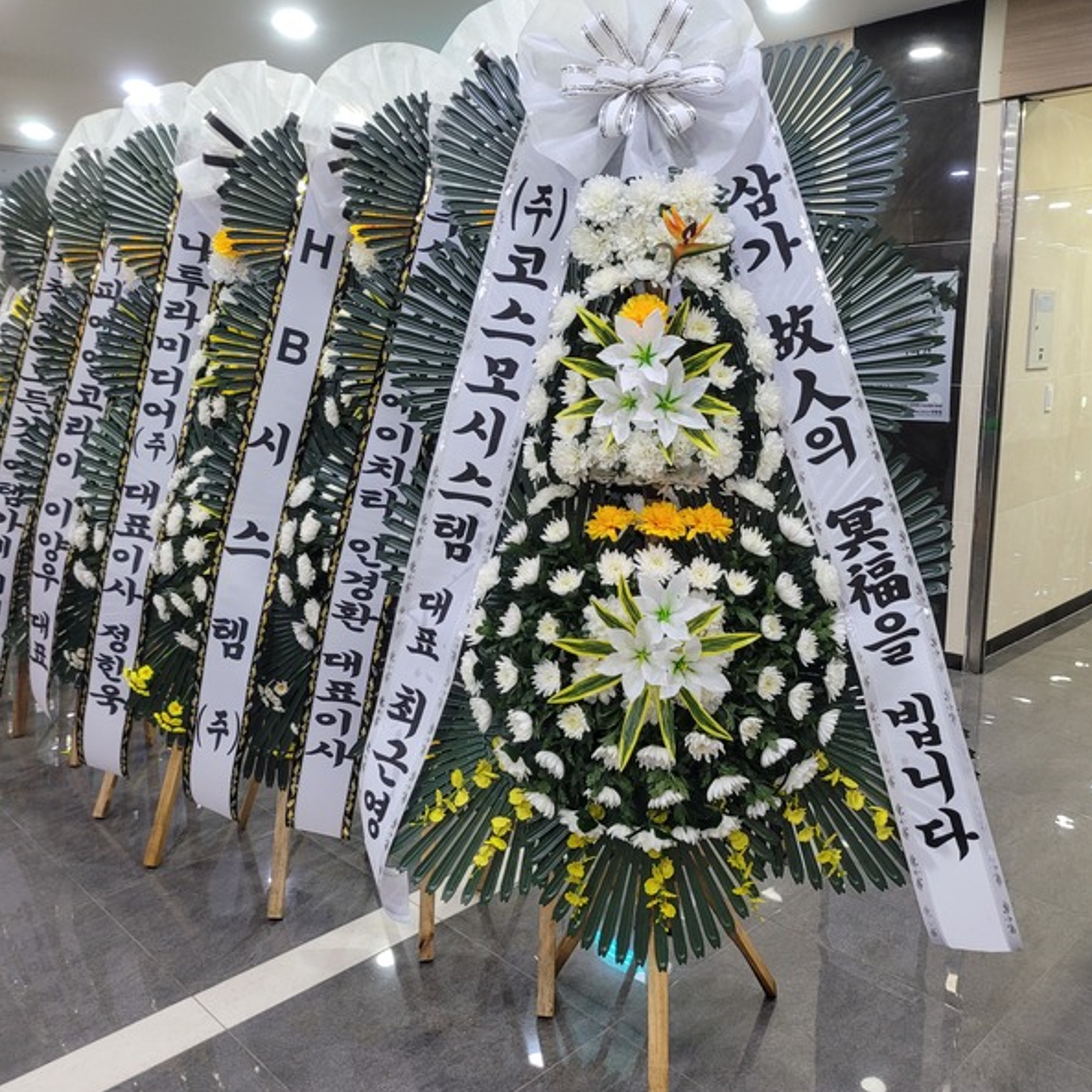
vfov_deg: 52.5
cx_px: 551
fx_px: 1106
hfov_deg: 52.5
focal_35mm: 31
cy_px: 523
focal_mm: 5
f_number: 1.8
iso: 250
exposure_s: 1/40
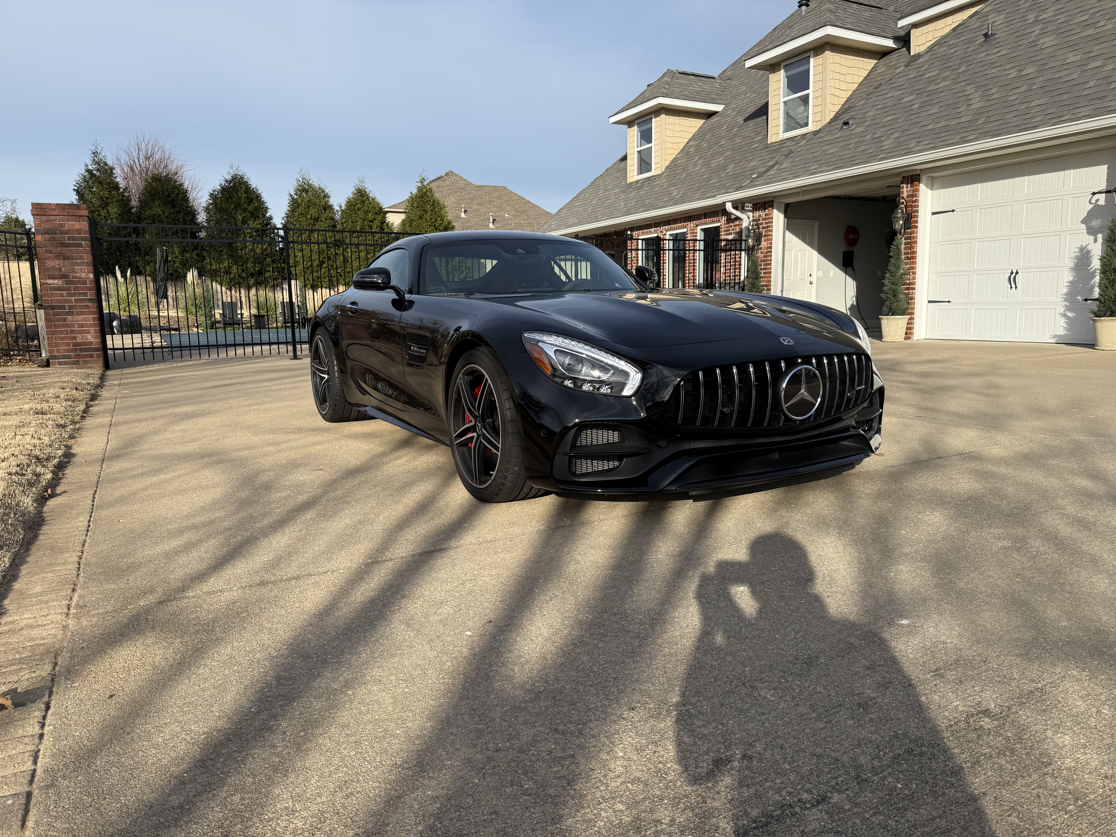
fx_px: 774
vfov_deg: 56.8
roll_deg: +0.6
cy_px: 418
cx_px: 558
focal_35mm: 24
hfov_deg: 71.6
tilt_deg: -8.3
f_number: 1.78
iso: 80
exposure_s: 1/4405
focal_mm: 6.76
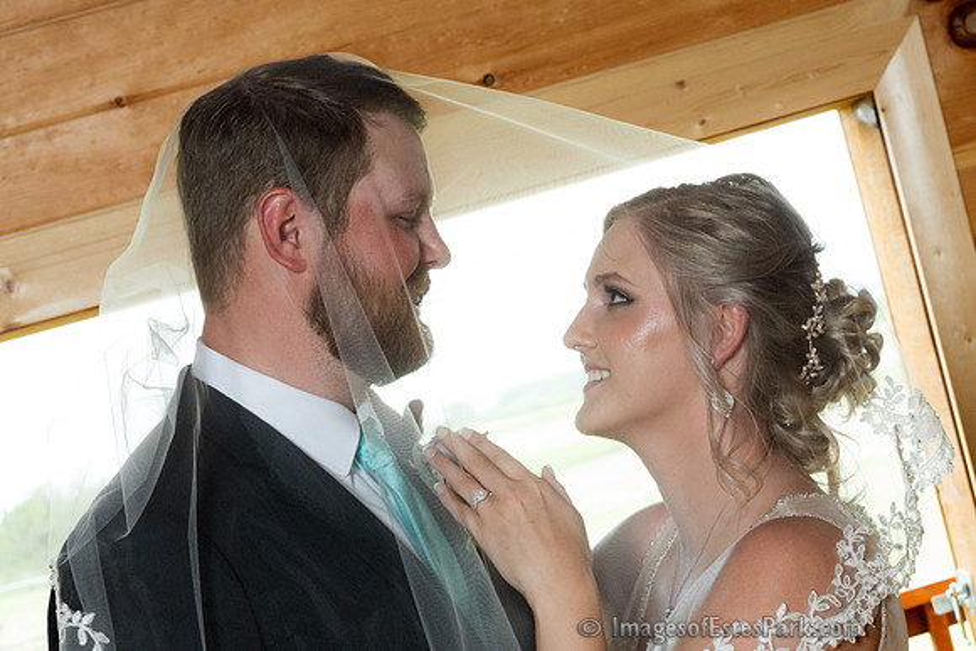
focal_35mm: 50
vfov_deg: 27.0
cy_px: 326
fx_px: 1356
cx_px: 488
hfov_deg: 39.6
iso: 2000
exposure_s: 1/250
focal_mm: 50
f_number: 8
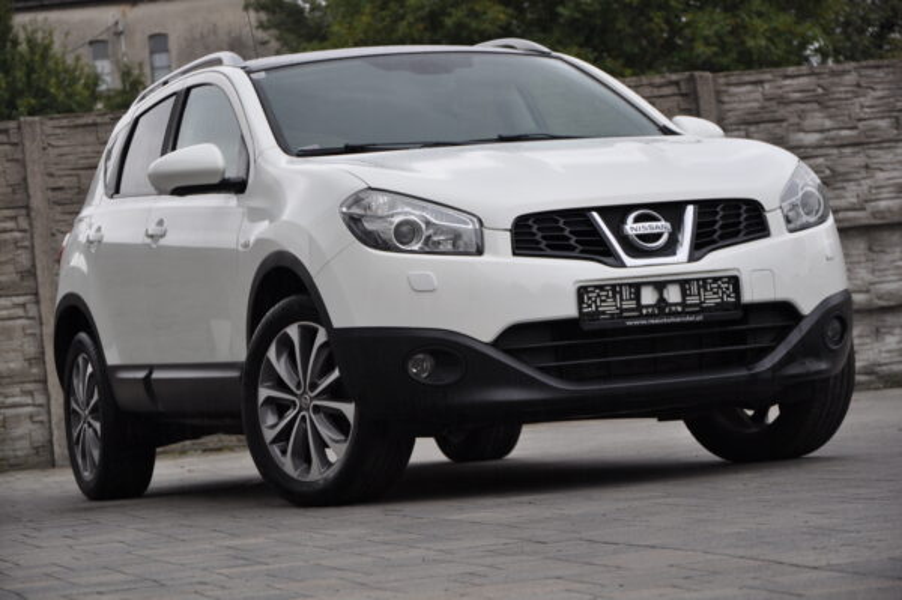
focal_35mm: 120
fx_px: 3004
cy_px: 300
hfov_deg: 17.1
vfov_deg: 11.4
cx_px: 451
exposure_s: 1/80
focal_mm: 80
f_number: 5.3
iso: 400
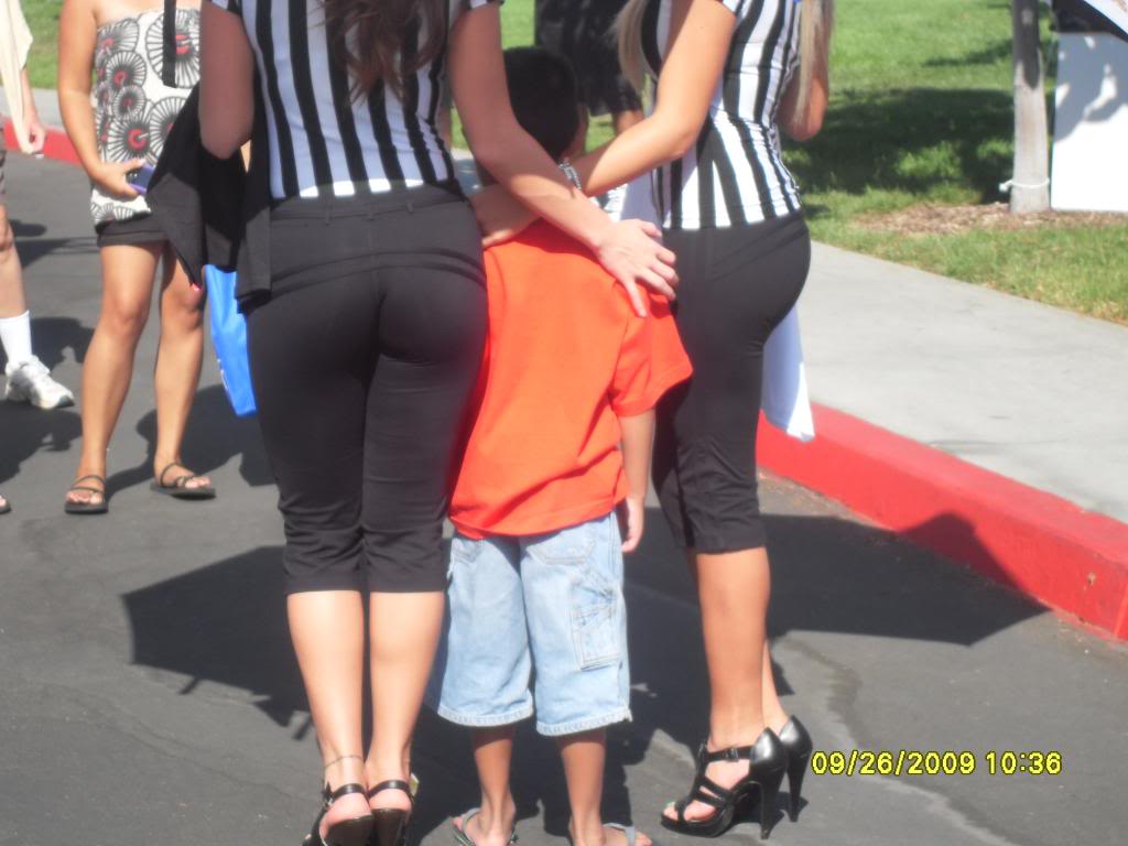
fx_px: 3324
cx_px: 564
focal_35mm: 102
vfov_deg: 14.5
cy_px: 423
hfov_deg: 19.3
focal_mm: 18.1
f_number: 5.2
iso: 80
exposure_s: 1/250
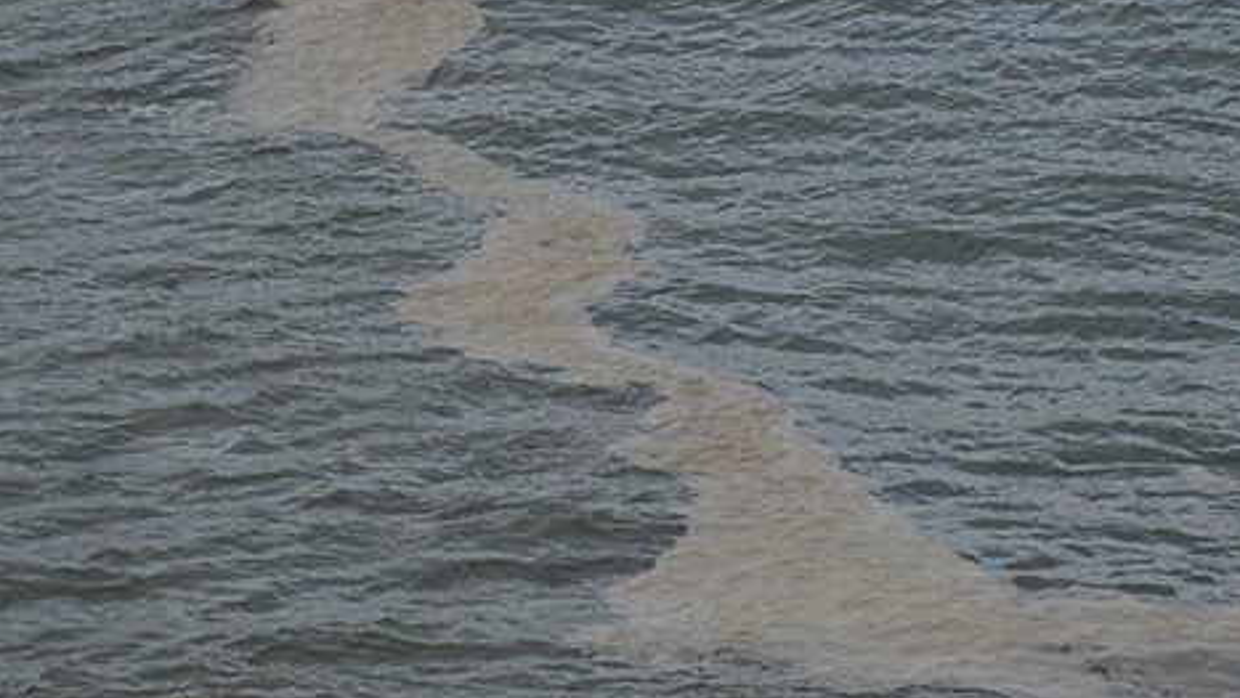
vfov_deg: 4.7
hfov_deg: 8.4
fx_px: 8416
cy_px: 80
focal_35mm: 256
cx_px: 635
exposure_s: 1/1250
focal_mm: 95
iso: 400
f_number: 5.6
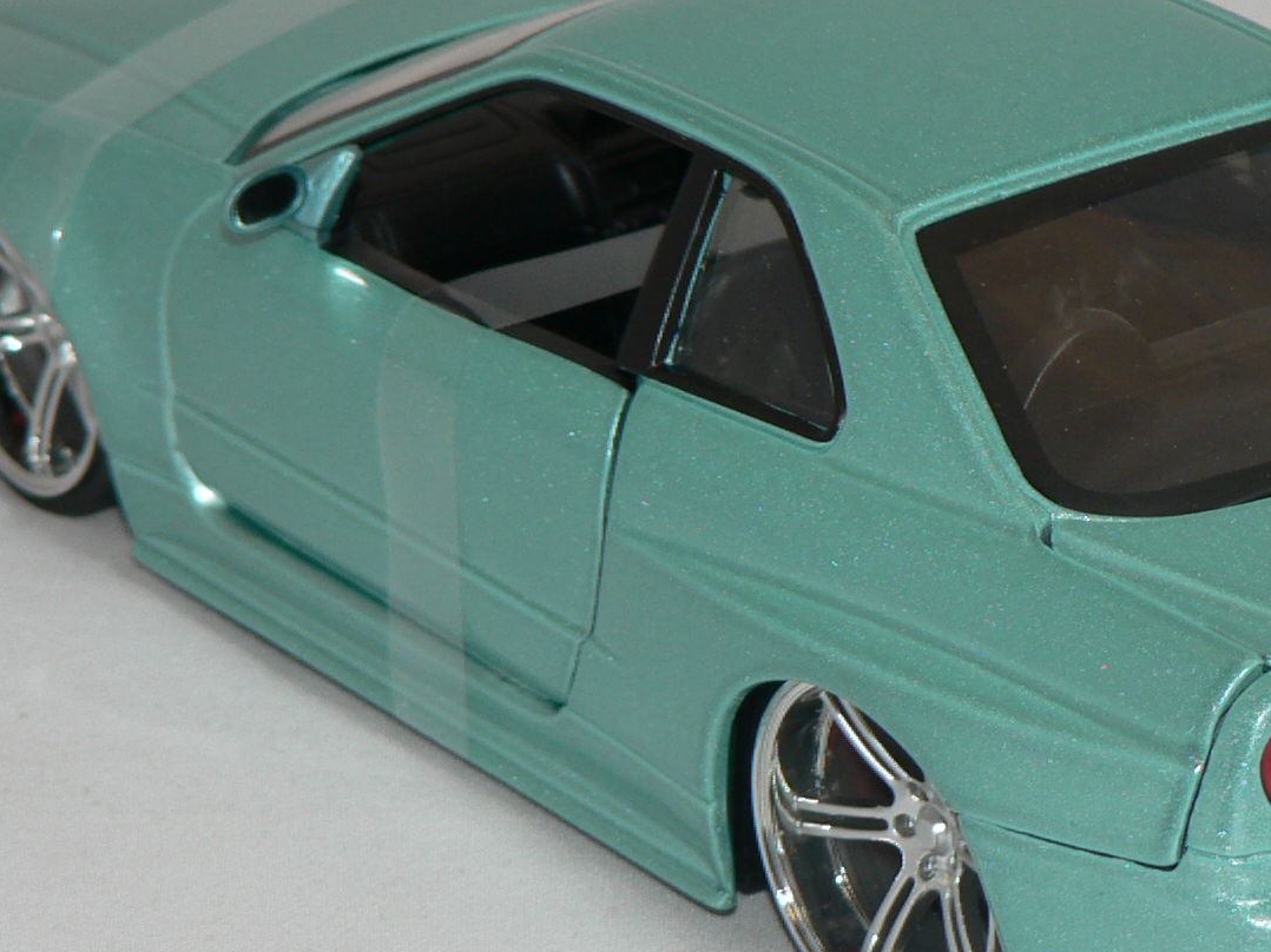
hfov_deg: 11.5
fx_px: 6277
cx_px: 951
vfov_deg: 8.7
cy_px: 508
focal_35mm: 171
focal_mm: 12
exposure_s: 1/60
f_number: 3.2
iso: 80
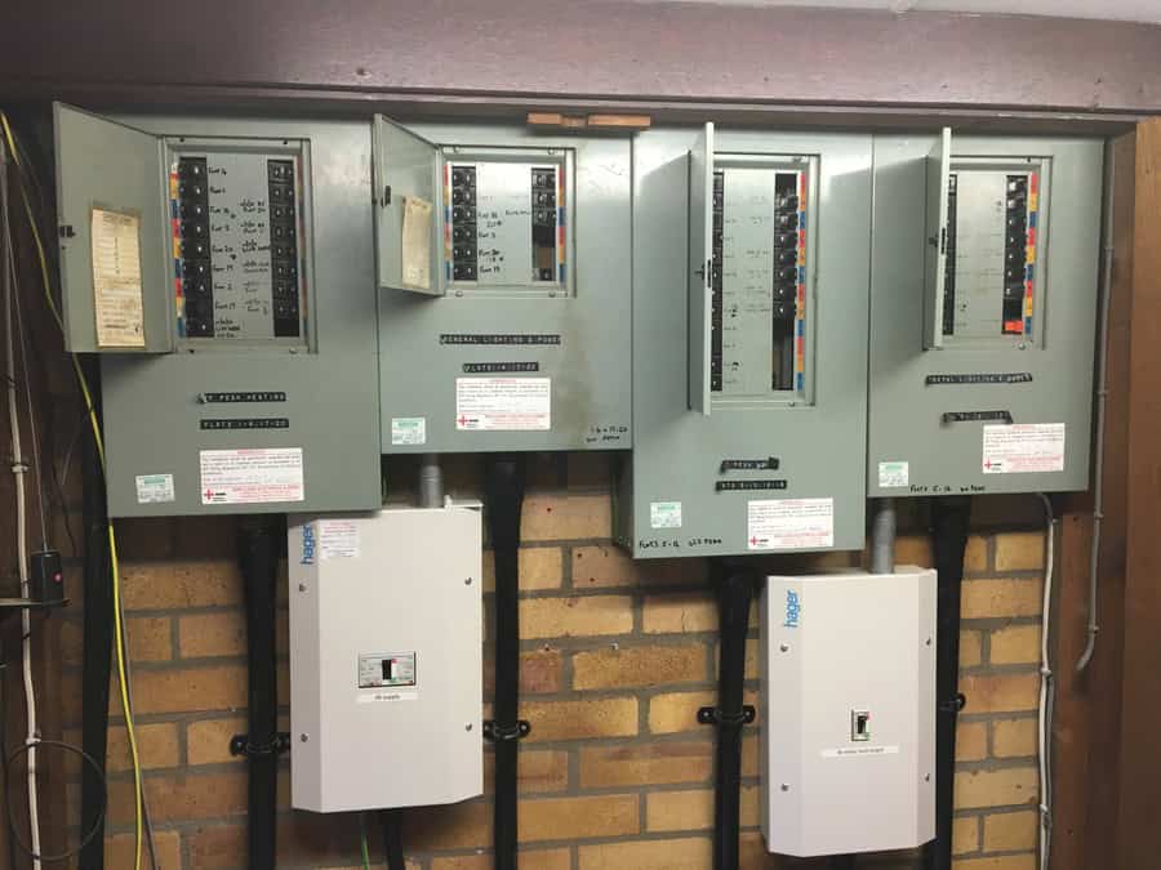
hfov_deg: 61.7
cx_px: 580
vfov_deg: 48.2
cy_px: 435
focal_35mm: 29
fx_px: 973
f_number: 2.2
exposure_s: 1/33
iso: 80
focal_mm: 4.2
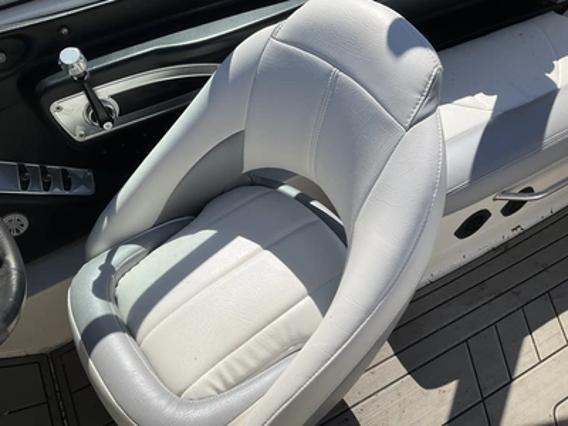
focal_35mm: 29
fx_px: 476
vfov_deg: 48.2
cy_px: 213
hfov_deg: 61.7
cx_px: 284
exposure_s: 1/3534
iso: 25
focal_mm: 3
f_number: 1.8
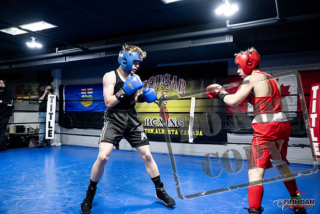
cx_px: 160
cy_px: 107
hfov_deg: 63.6
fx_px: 258
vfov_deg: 45.0
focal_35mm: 29
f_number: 2.8
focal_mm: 29
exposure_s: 1/1000
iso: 8000
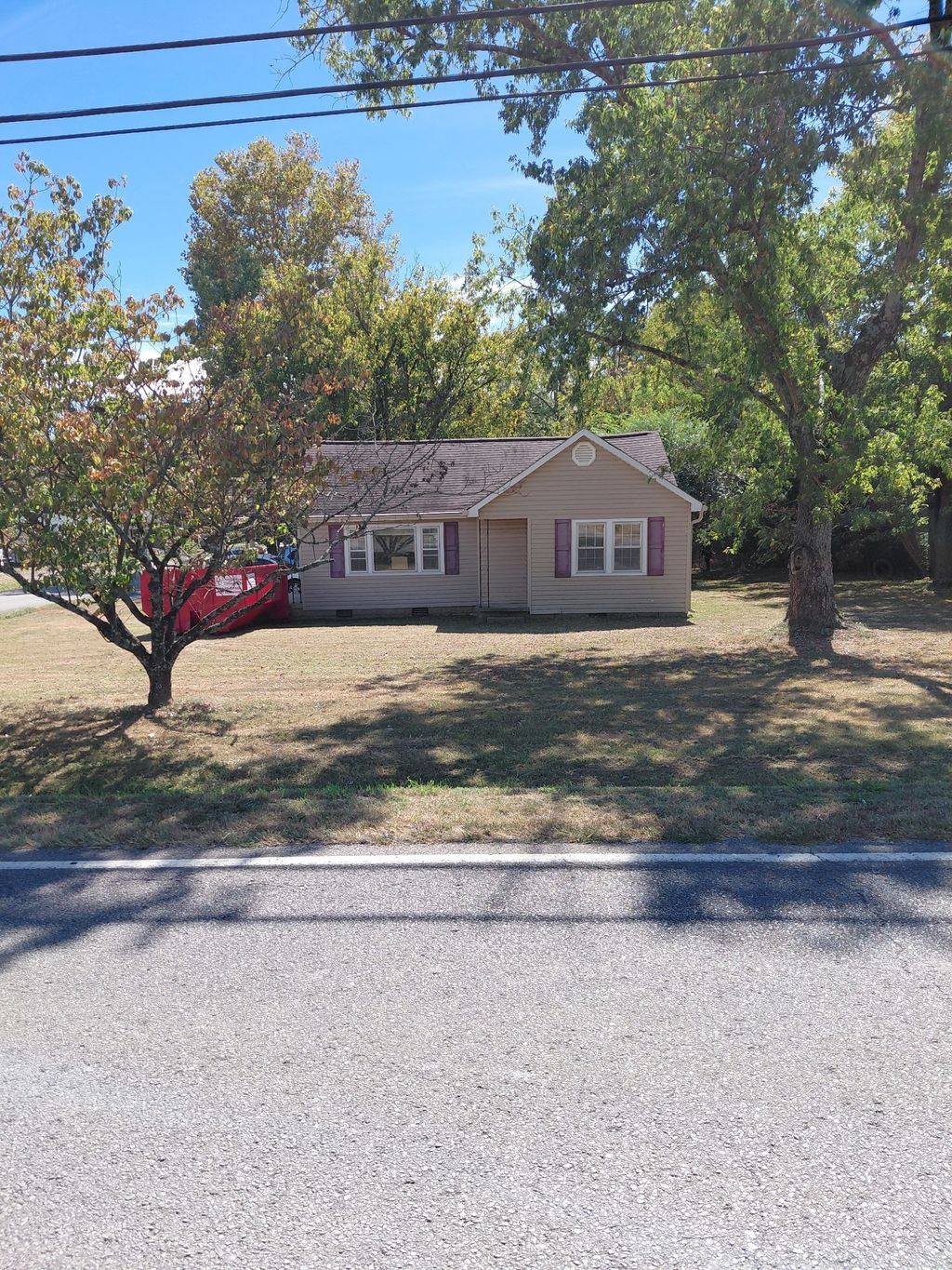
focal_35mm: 25
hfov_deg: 54.9
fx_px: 917
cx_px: 476
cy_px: 635
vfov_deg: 69.4
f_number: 1.8
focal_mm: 4.69
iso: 50
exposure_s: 1/1338
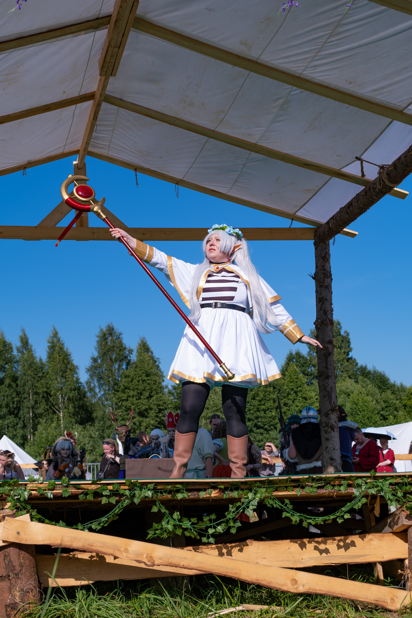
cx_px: 206
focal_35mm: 51
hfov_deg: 26.5
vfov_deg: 38.9
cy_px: 309
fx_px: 875
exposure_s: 1/1600
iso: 160
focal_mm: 34.2
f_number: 4.5
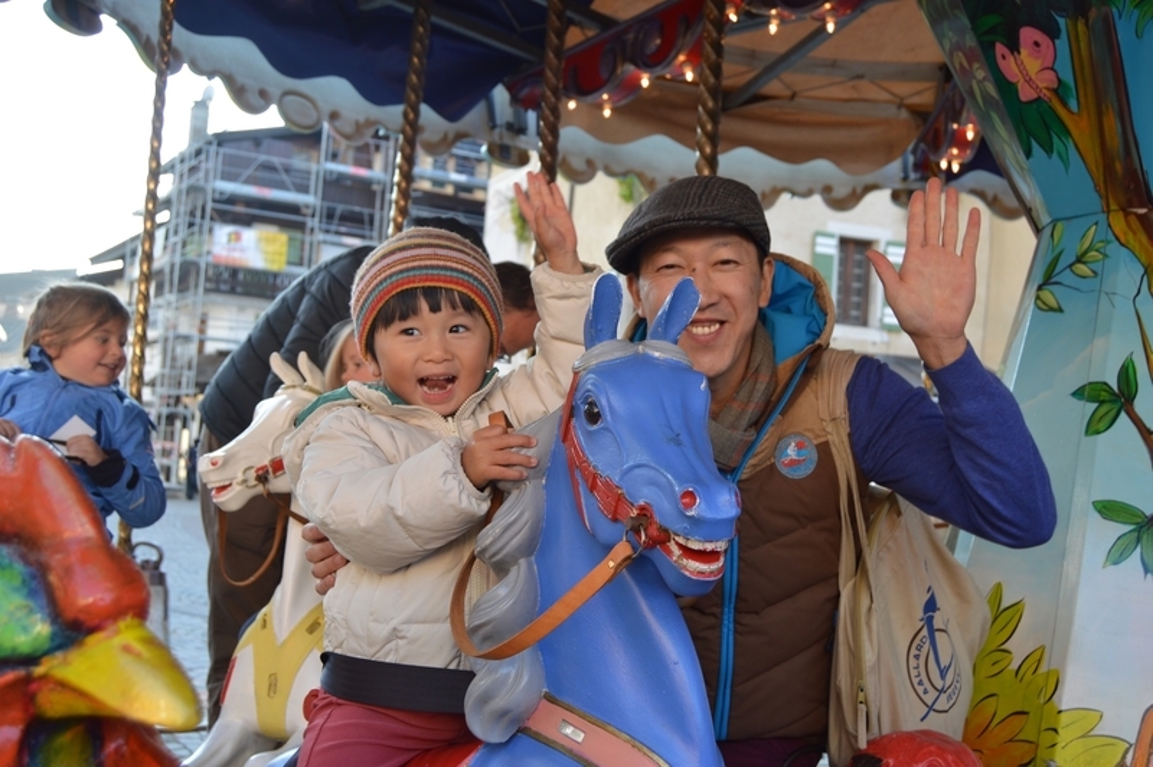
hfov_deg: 49.6
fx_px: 1248
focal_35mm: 39
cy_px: 384
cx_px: 576
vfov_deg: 34.2
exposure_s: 1/125
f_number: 5.6
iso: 200
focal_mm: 26
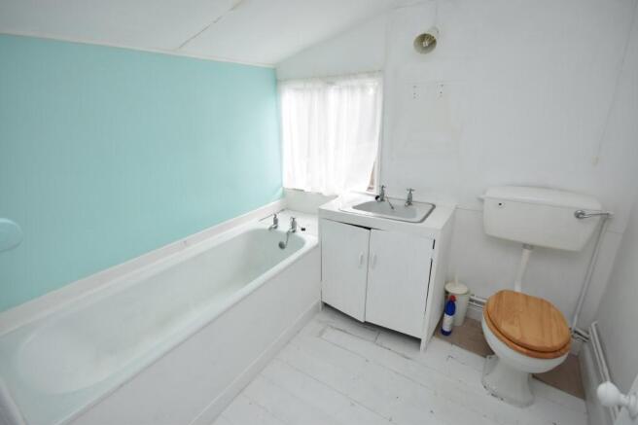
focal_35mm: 15
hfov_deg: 100.4
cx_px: 319
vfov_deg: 77.3
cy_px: 212
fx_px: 266
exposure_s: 1/125
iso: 400
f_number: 5.6
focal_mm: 10
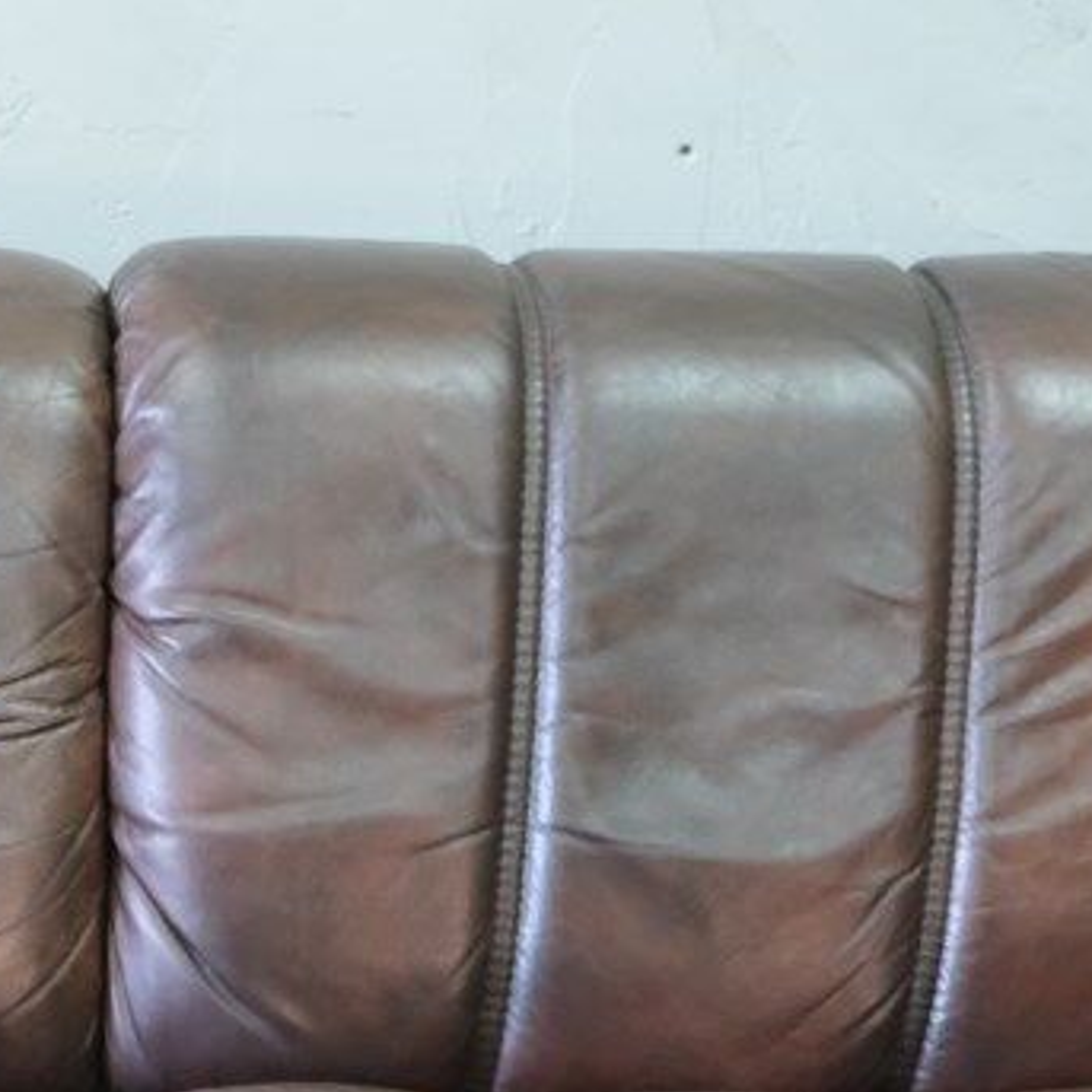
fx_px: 4390
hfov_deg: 13.5
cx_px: -465
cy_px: 1194
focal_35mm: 123
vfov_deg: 13.9
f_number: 4
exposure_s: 1/40
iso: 3200
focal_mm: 26
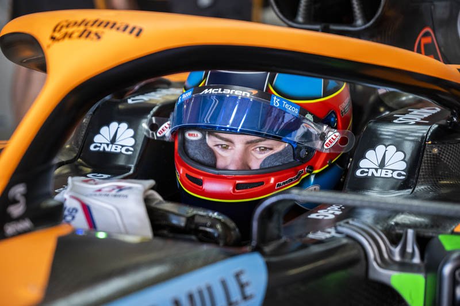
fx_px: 1329
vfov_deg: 13.2
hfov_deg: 19.6
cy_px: 153
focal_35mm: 104
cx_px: 230
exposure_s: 1/800
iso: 4000
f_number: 4
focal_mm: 104
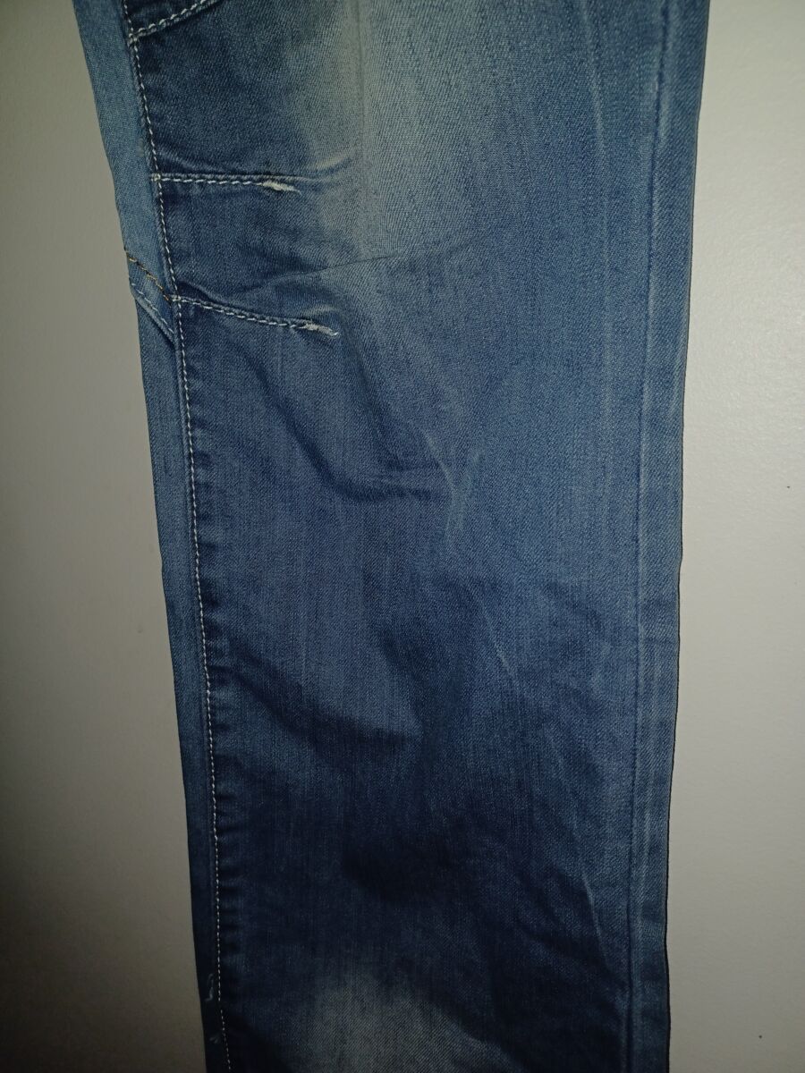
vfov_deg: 69.4
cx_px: 402
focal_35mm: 25
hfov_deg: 54.9
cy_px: 536
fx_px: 775
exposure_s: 1/60
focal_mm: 4.6
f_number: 1.8
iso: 80
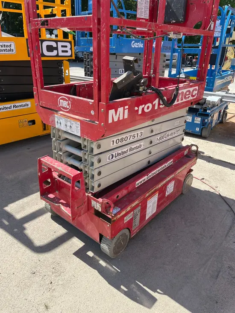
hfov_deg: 53.1
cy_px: 156
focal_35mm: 26
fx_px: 235
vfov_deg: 67.3
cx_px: 118
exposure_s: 1/1600
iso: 50
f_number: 1.6
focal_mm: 5.1
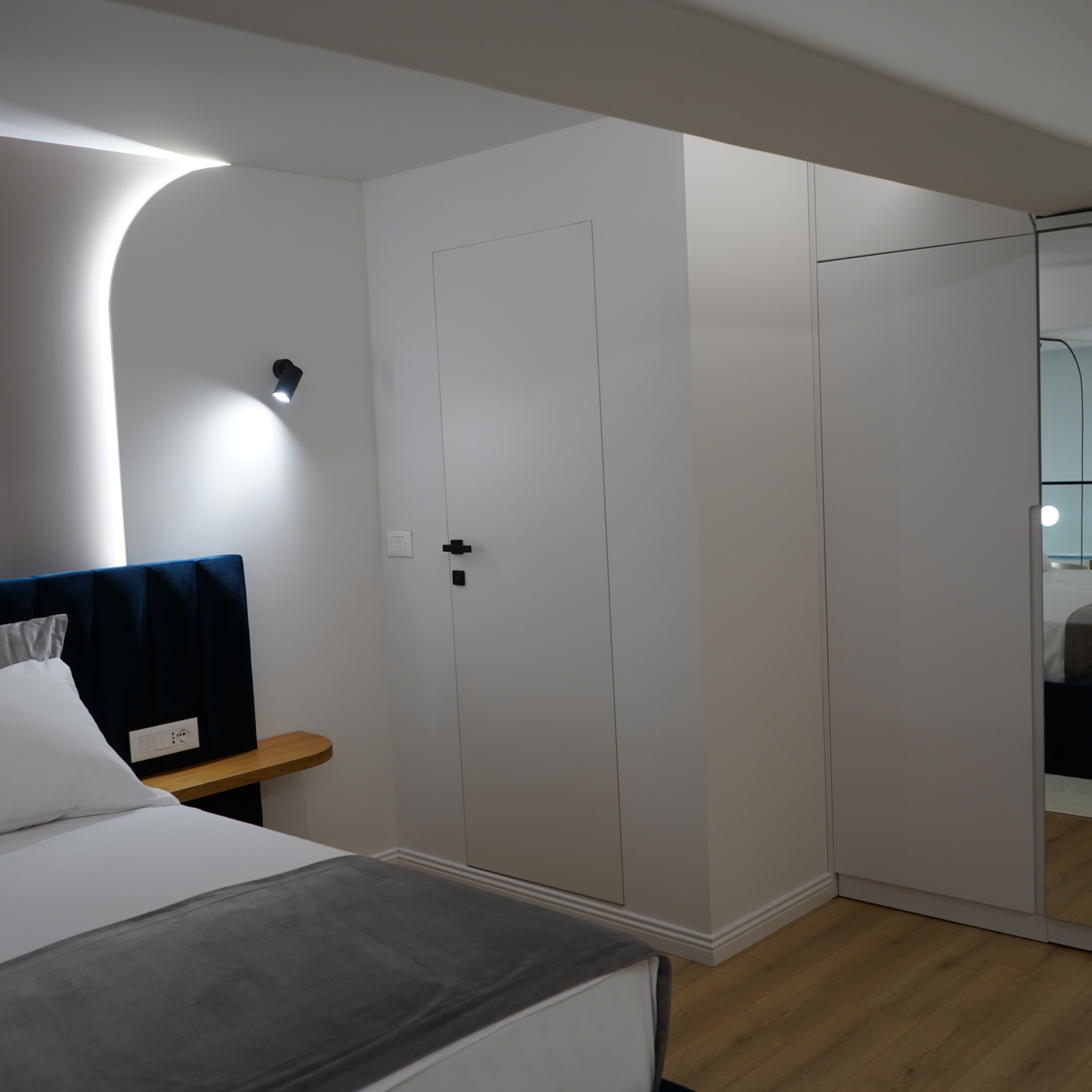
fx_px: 1285
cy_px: 549
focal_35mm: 36
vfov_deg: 46.0
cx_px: 551
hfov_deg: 46.0
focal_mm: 28
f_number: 4
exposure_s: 1/160
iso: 500
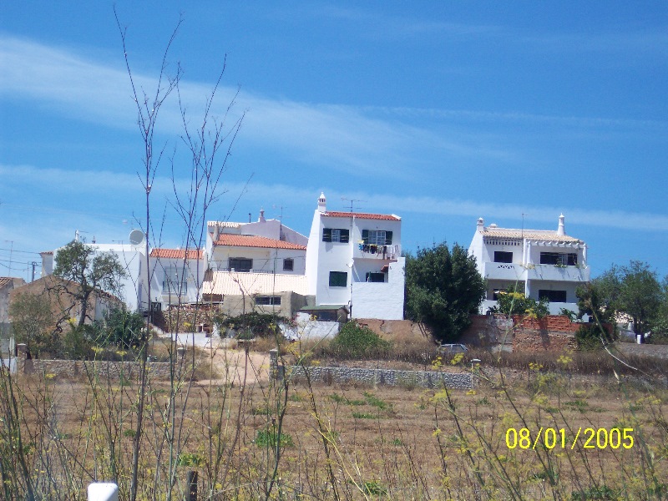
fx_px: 2200
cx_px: 334
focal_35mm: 114
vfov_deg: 13.0
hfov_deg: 17.3
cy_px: 250
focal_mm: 24
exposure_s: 1/700
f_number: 4.8
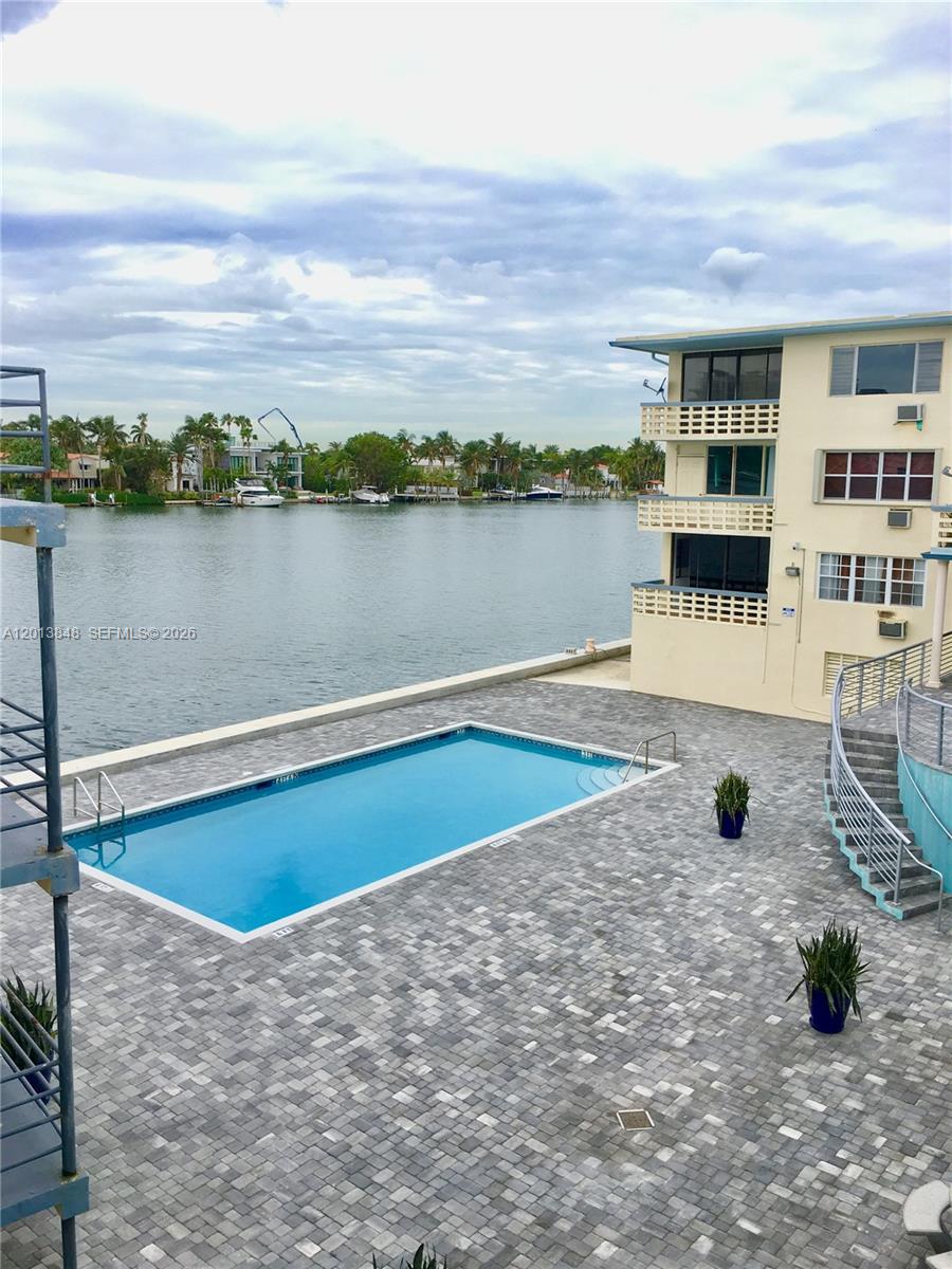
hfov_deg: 48.2
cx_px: 476
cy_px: 634
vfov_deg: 61.7
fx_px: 1063
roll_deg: -1.1
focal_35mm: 29
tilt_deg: -6.8
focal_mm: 4.15
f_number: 2.2
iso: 25
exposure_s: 1/475
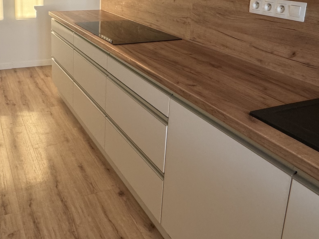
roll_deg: -2.0
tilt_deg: -13.1
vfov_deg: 37.8
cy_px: 40
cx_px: 92
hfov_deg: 49.9
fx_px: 332
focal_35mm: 36
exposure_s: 1/99
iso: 160
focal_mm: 2.22
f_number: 2.2
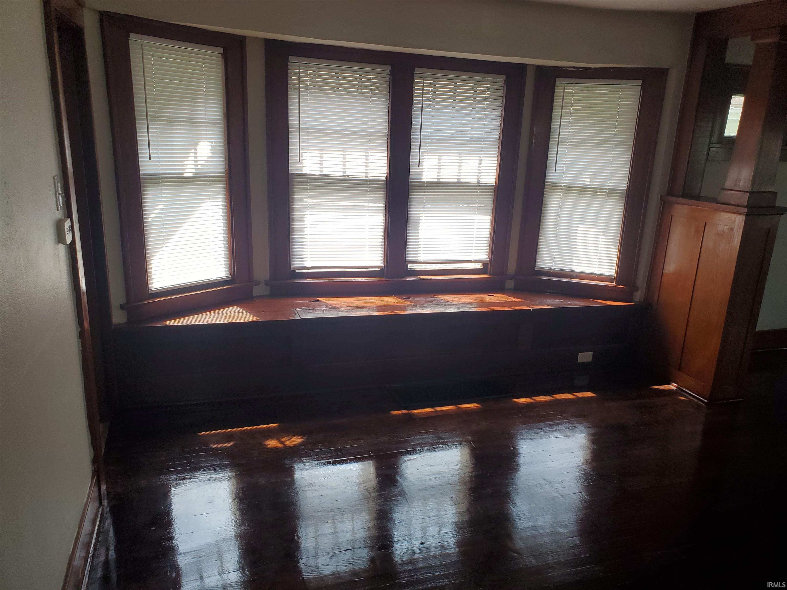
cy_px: 295
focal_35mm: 26
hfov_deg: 67.3
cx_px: 394
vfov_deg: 53.1
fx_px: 591
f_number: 2.4
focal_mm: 4.3
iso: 64
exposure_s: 1/120
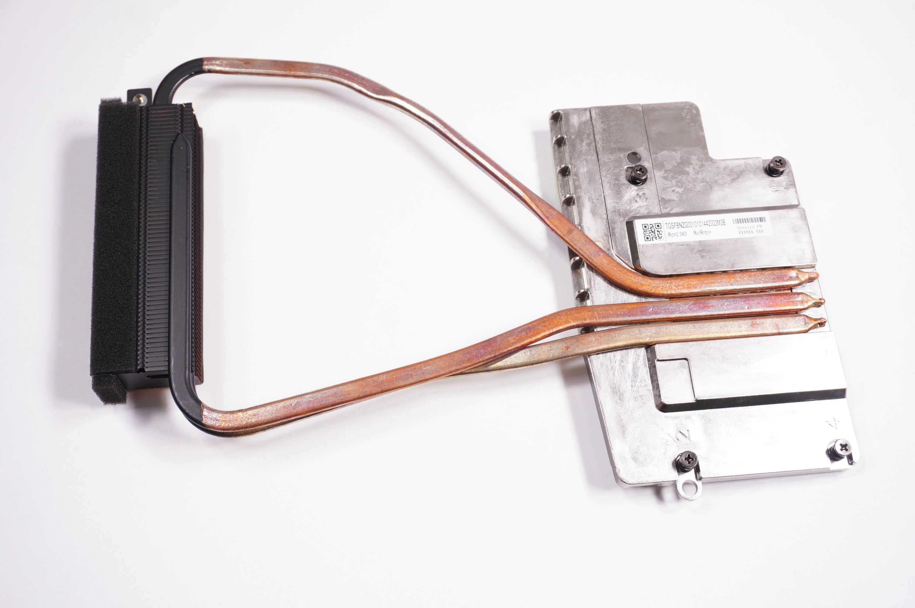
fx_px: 1067
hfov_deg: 46.4
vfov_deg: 31.8
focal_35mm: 42
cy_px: 304
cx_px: 458
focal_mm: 28
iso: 400
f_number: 5.6
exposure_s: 1/200
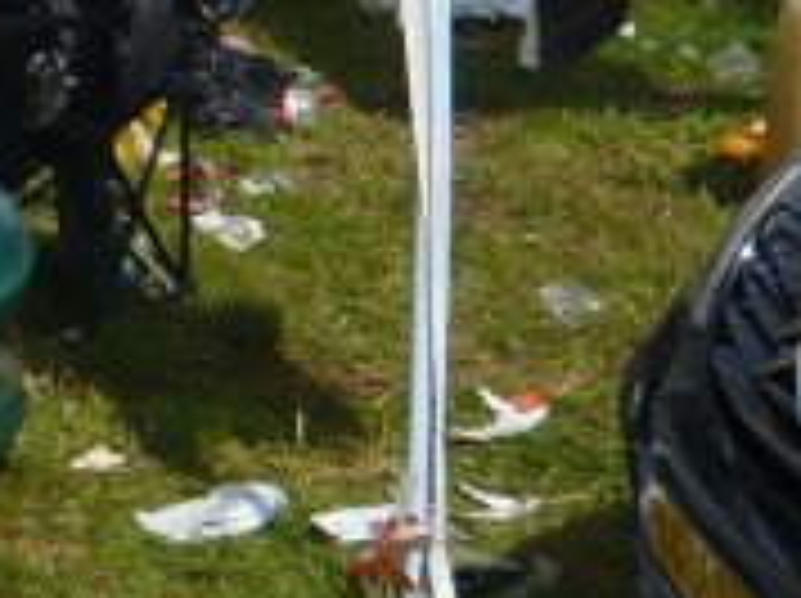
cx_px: -770
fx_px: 2912
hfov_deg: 13.5
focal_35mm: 126
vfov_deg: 11.3
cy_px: -306
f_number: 8
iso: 100
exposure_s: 1/320
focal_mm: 4.6
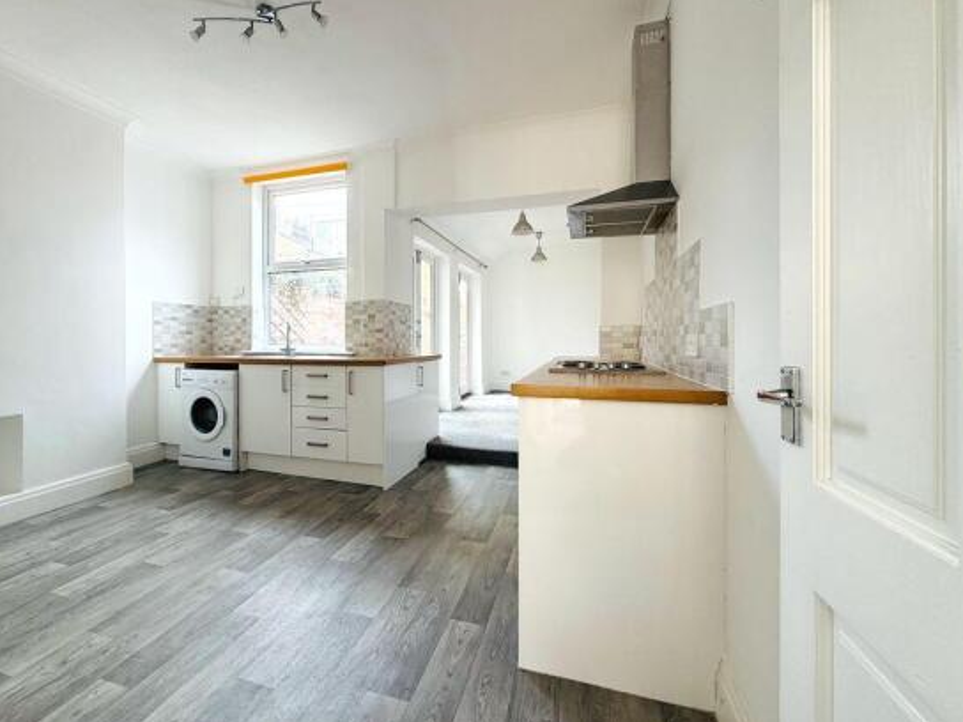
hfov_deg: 98.1
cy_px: 341
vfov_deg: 81.7
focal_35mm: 15
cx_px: 458
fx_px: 417
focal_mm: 2.22
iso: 125
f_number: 2.2
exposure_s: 1/121
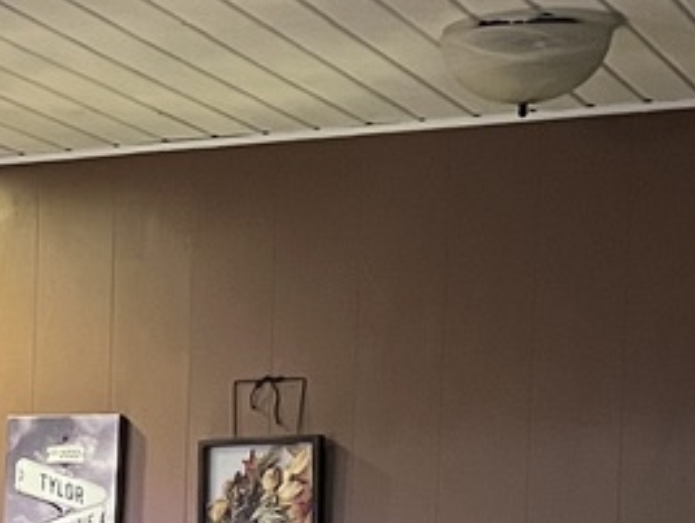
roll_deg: -0.8
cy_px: 833
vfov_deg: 10.2
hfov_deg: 13.4
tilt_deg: -4.0
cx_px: -307
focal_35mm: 140
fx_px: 2815
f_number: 1.5
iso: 400
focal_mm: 5.7
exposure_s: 1/60
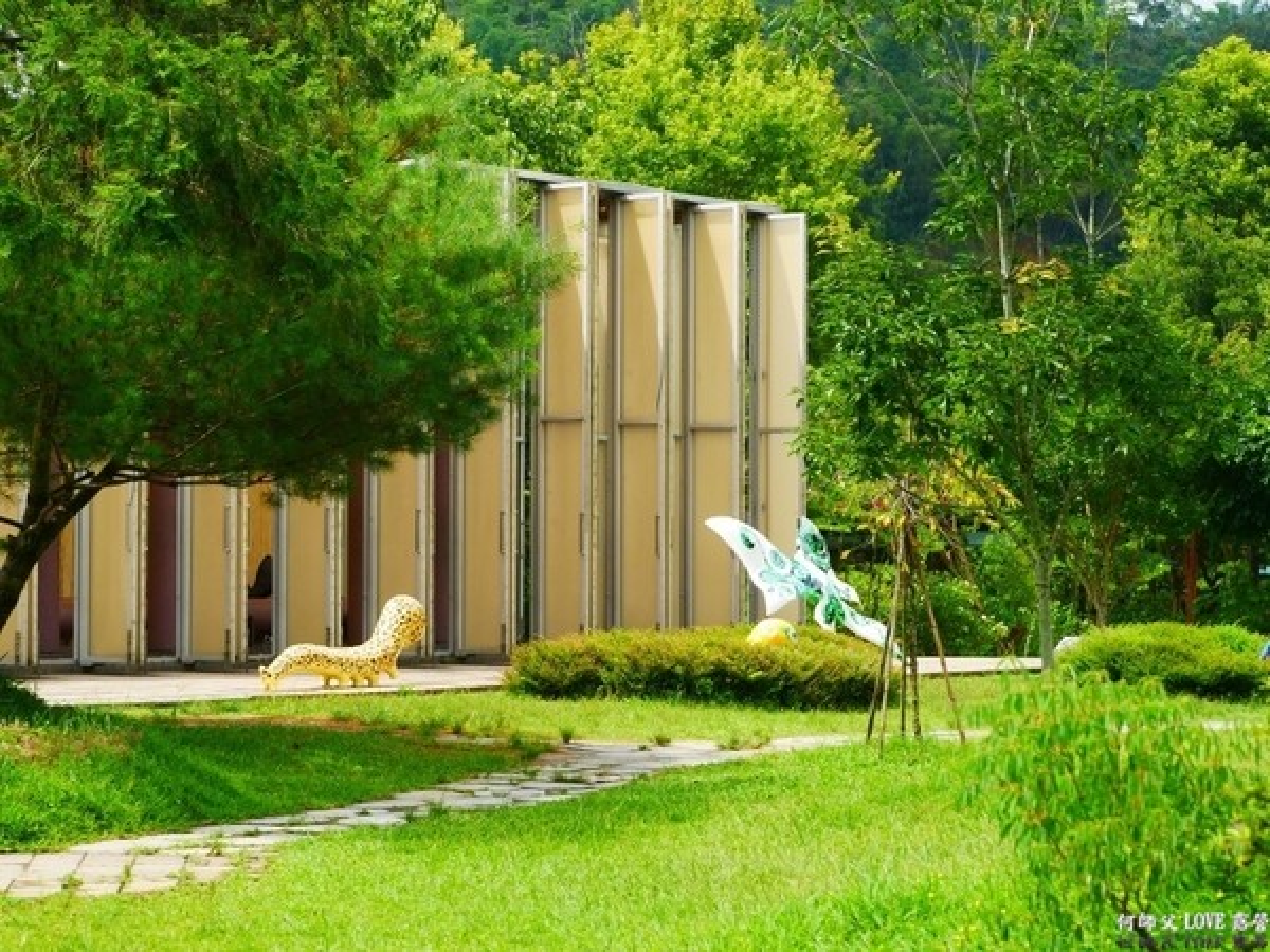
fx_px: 3595
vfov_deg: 15.1
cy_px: 476
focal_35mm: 98
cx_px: 635
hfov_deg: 20.0
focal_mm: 49
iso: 200
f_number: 5
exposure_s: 1/250
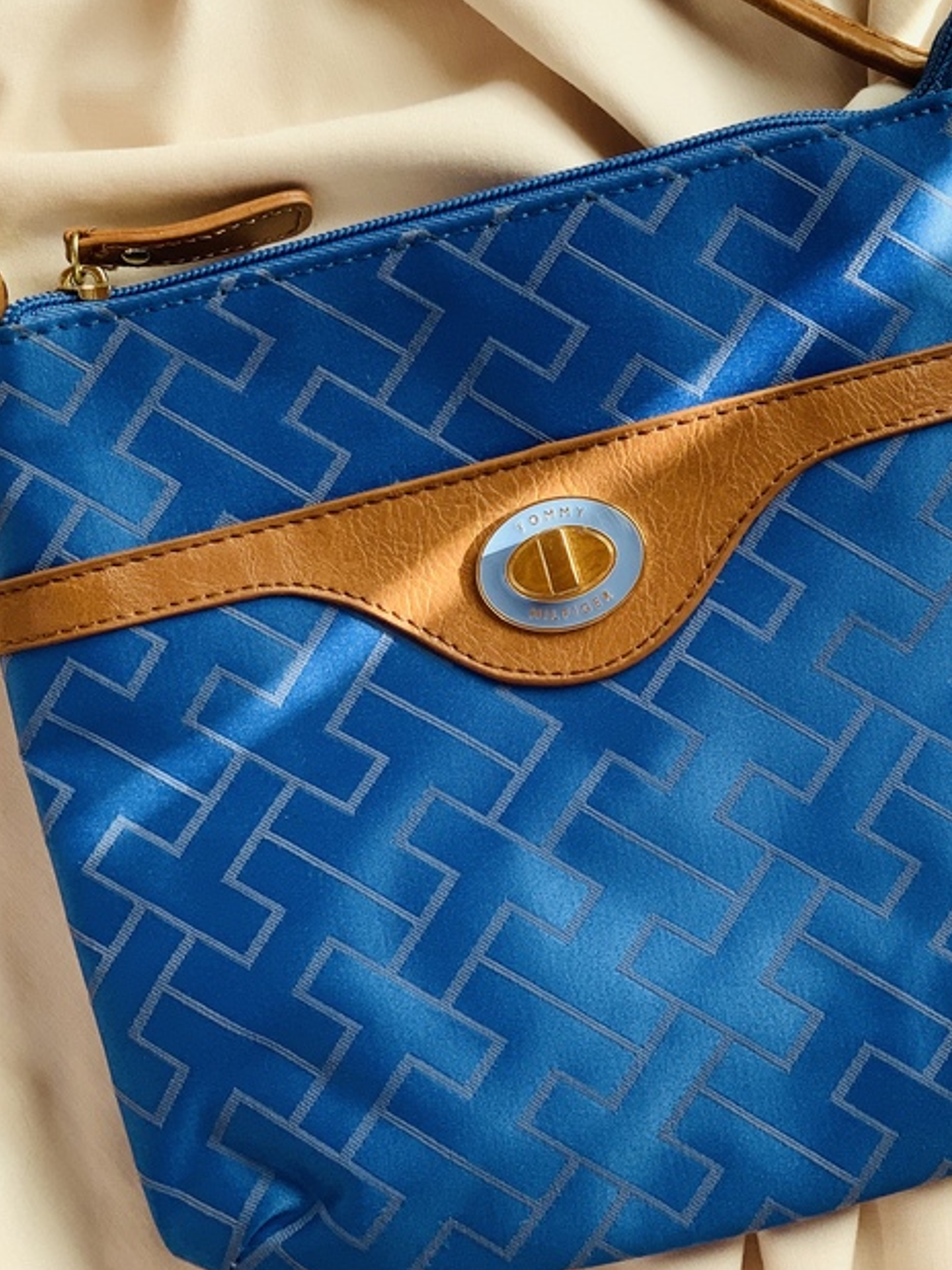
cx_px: 597
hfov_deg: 17.5
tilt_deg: -87.2
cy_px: 529
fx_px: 3081
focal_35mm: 84
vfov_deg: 23.3
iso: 16
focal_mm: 6
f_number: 2.4
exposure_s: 1/122
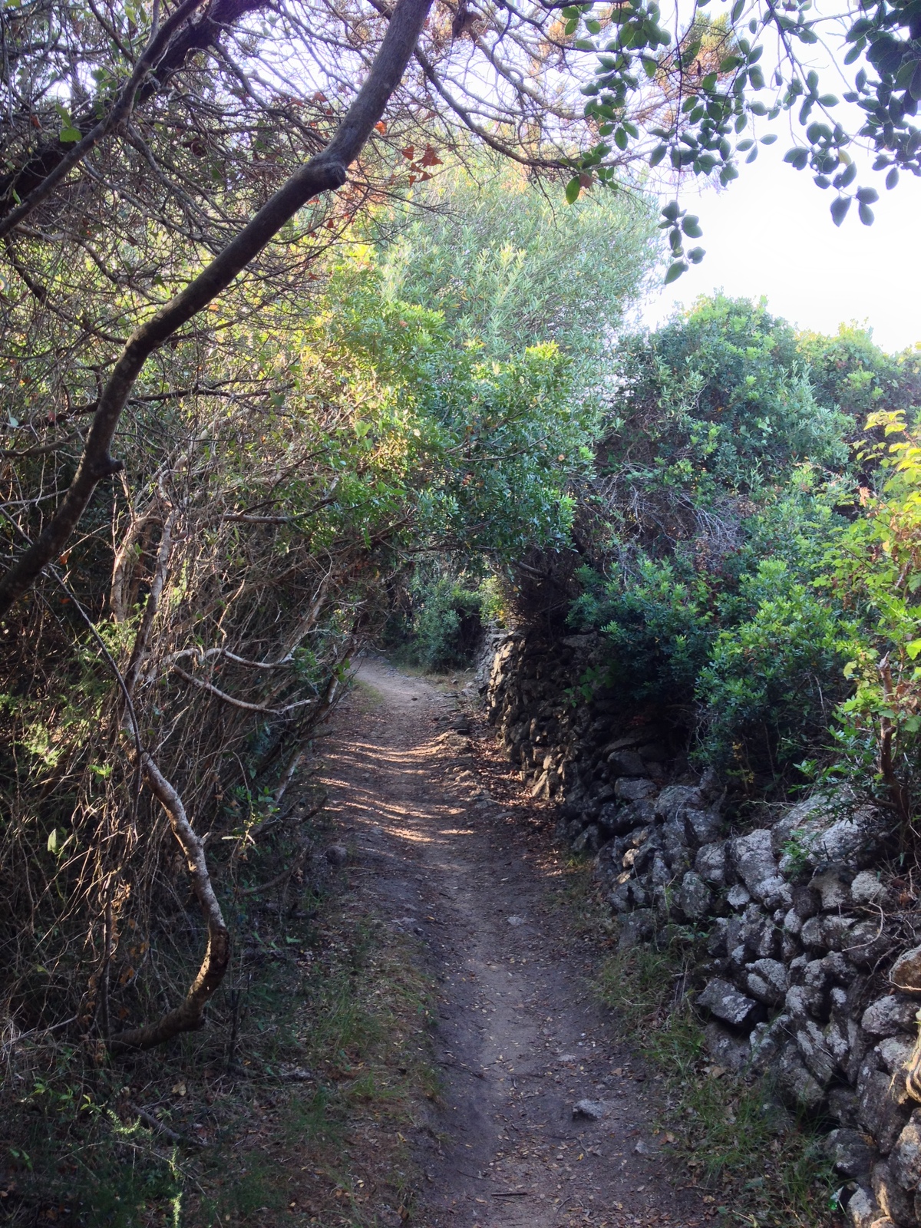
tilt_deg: -5.3
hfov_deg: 40.7
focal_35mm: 35
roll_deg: -0.2
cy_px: 614
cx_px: 460
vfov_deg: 52.6
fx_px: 1242
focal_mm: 4.28
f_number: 2.4
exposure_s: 1/60
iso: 50
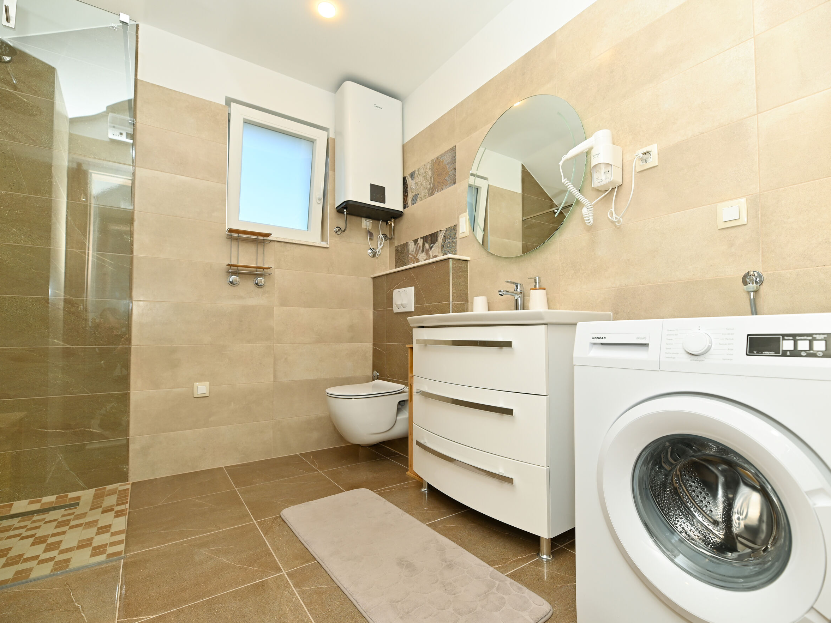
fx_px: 384
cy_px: 323
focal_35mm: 16
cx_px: 436
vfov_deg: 78.1
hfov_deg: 94.4
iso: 100
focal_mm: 14
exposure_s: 1/200
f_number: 4
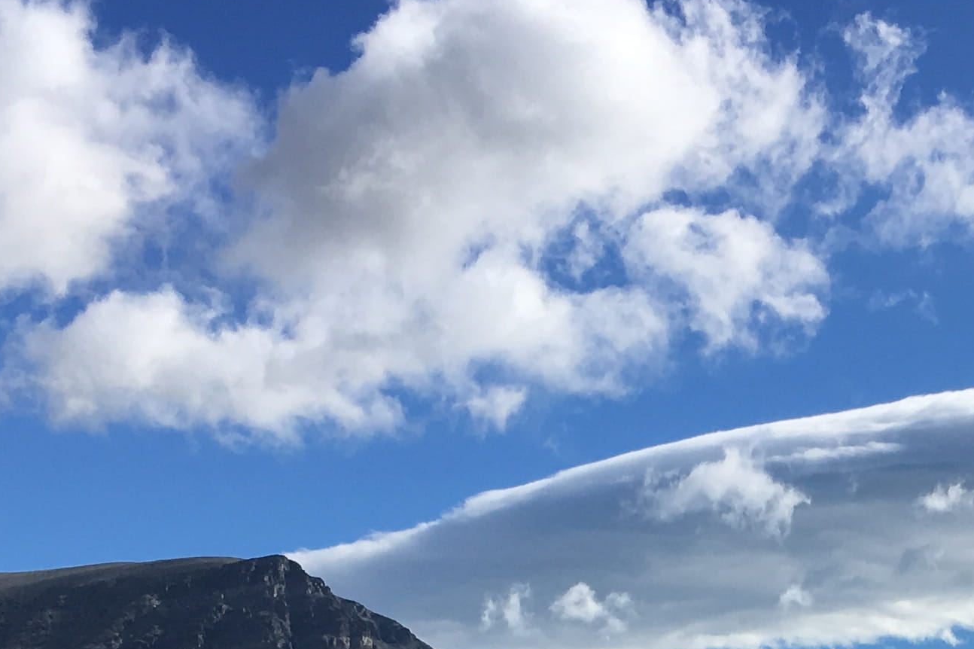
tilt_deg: +0.0
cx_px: 779
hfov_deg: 21.4
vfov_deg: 13.5
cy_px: 1034
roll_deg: -1.9
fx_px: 2542
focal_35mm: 94
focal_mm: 4.15
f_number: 2.2
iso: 25
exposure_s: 1/2198
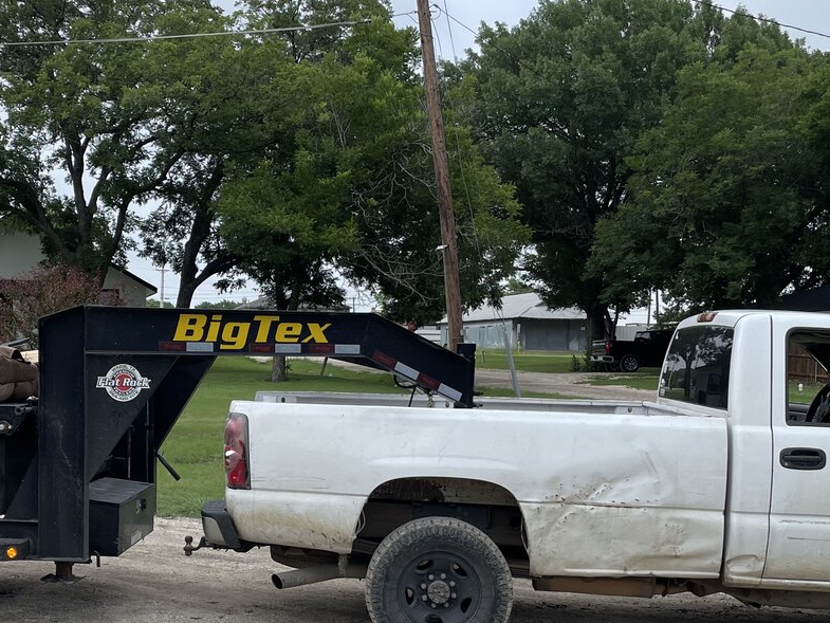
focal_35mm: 53
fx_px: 1271
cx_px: 259
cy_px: 465
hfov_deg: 35.7
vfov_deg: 27.2
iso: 32
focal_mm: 4.2
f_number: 1.6
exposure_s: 1/1247
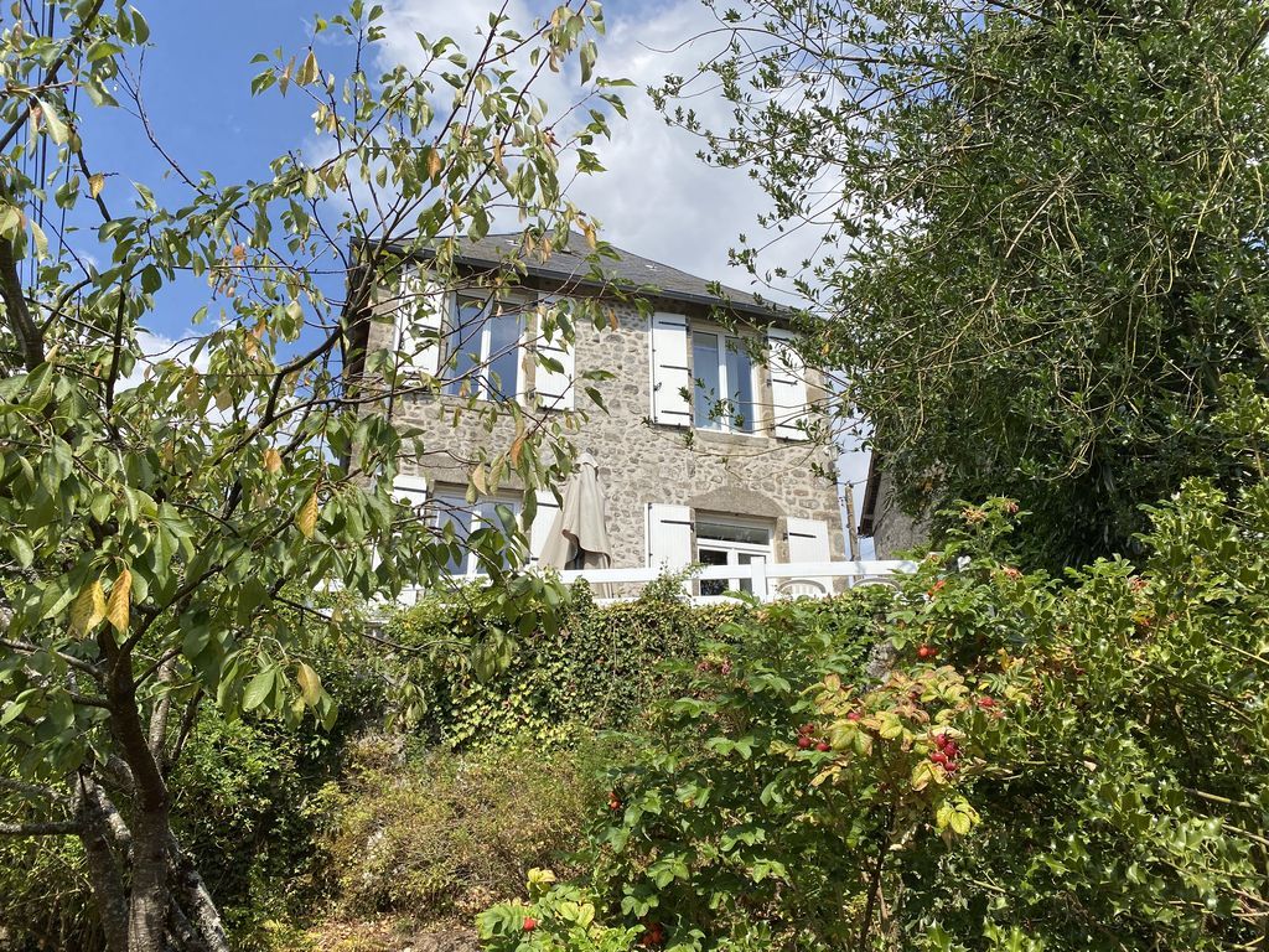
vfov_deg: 53.1
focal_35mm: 26
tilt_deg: +24.9
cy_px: 476
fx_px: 953
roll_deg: +0.3
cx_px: 634
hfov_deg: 67.3
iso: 32
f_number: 1.8
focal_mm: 4.25
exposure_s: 1/2967
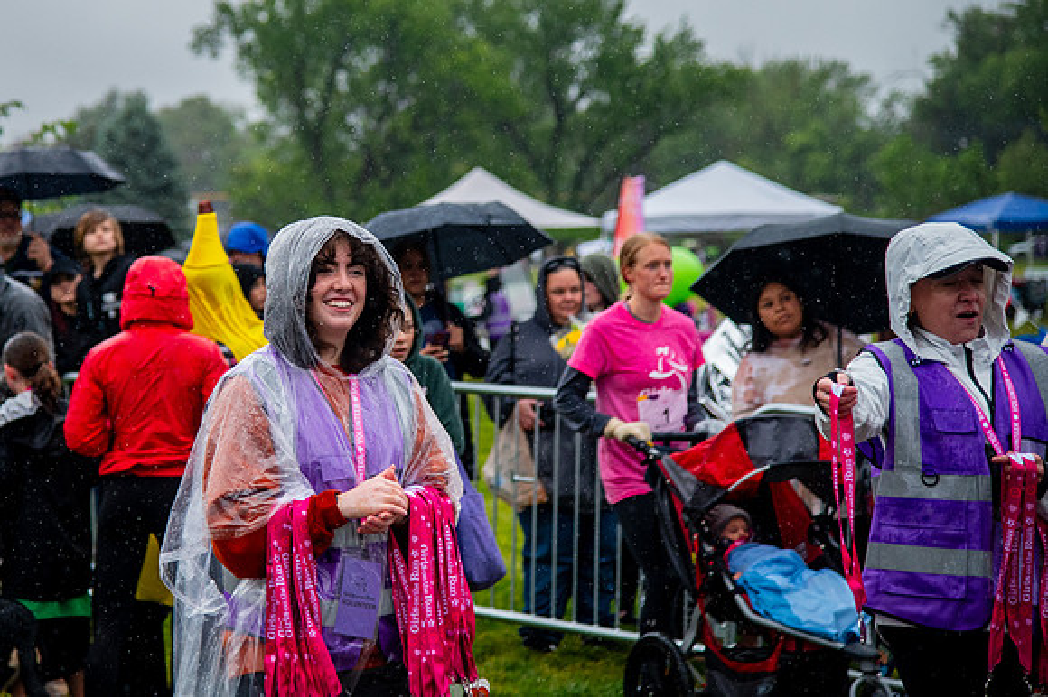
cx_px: 344
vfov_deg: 11.8
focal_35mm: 115
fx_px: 3359
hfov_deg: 17.7
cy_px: 229
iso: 1600
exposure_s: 1/2500
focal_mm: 86
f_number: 4
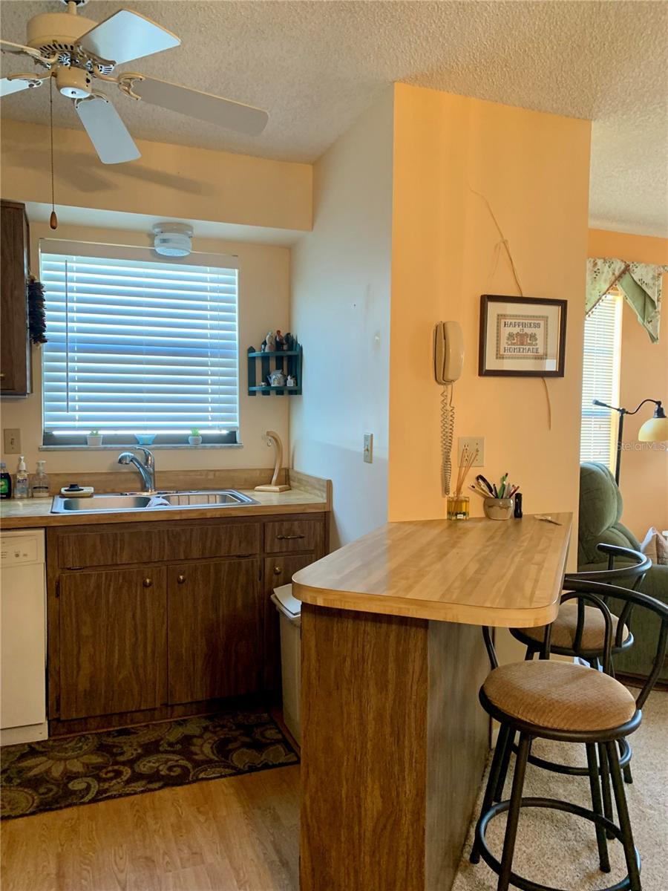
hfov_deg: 53.1
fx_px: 669
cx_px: 334
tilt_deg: -2.9
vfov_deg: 67.3
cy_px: 446
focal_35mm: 26
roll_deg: -0.8
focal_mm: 4.25
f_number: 1.8
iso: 250
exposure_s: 1/60
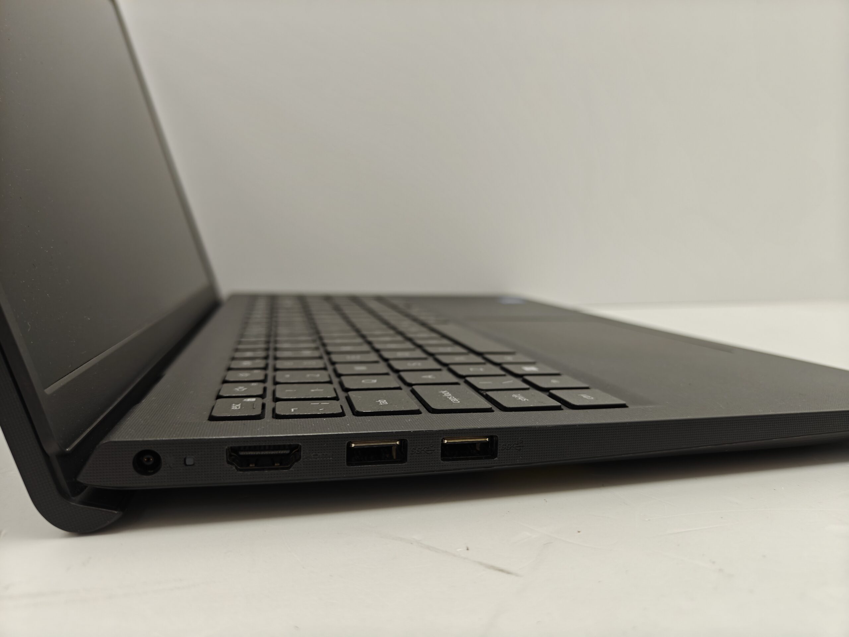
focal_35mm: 24
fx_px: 589
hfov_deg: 71.6
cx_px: 424
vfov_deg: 56.8
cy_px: 318
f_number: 1.8
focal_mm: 5.59
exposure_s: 1/100
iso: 200
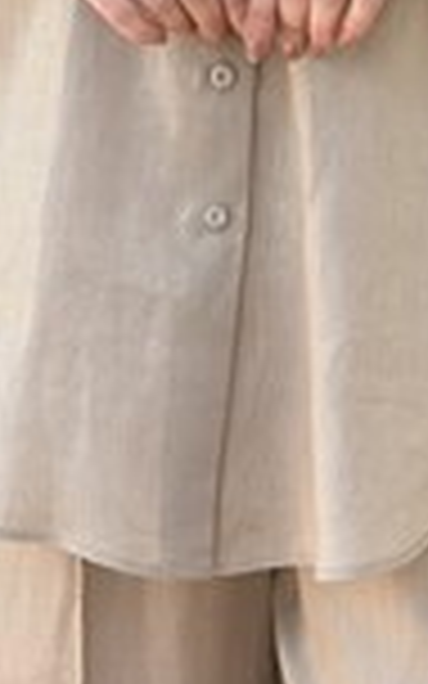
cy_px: -356
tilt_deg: +0.5
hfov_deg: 7.5
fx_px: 3247
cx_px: 297
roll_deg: +0.1
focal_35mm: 174
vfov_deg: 11.5
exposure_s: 1/516
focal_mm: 6.86
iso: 80
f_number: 1.78
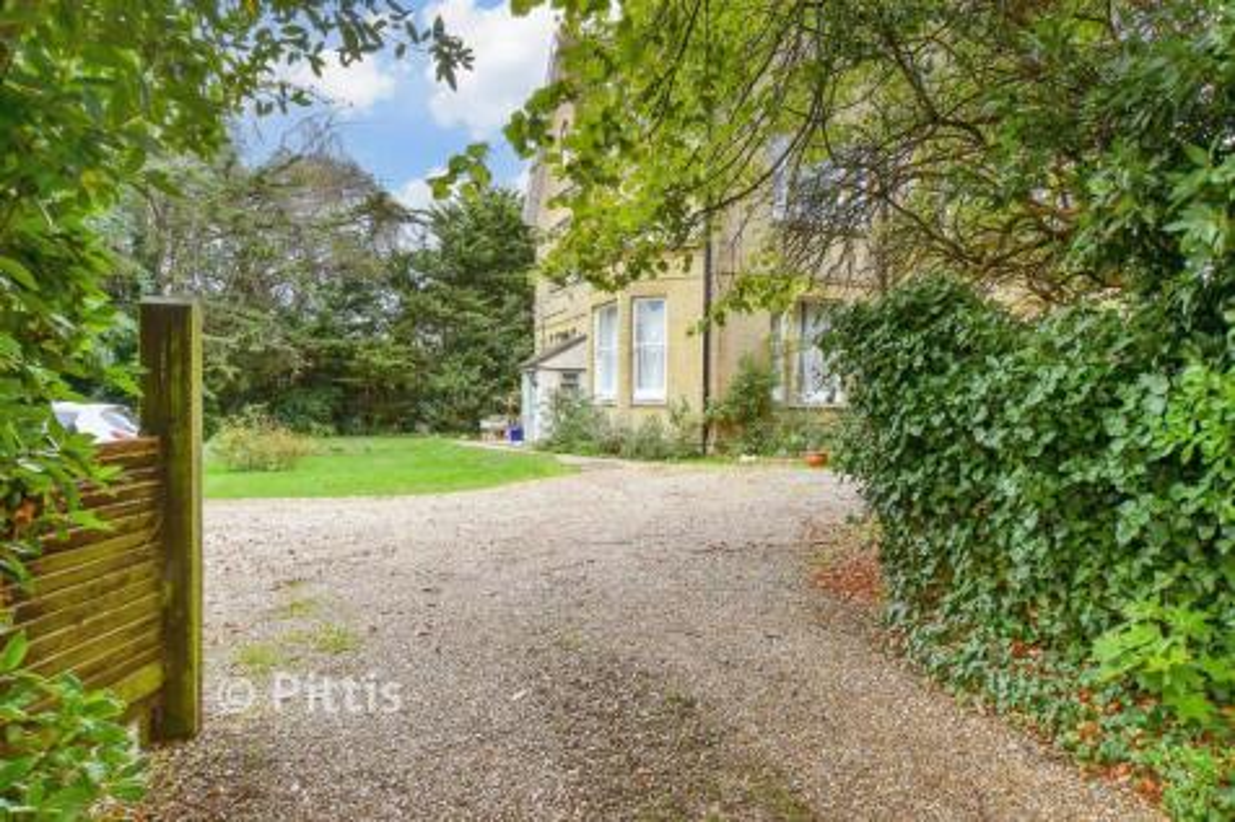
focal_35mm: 21
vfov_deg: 59.5
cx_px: 618
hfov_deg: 81.2
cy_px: 411
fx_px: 720
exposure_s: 1/40
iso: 160
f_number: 8
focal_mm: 14
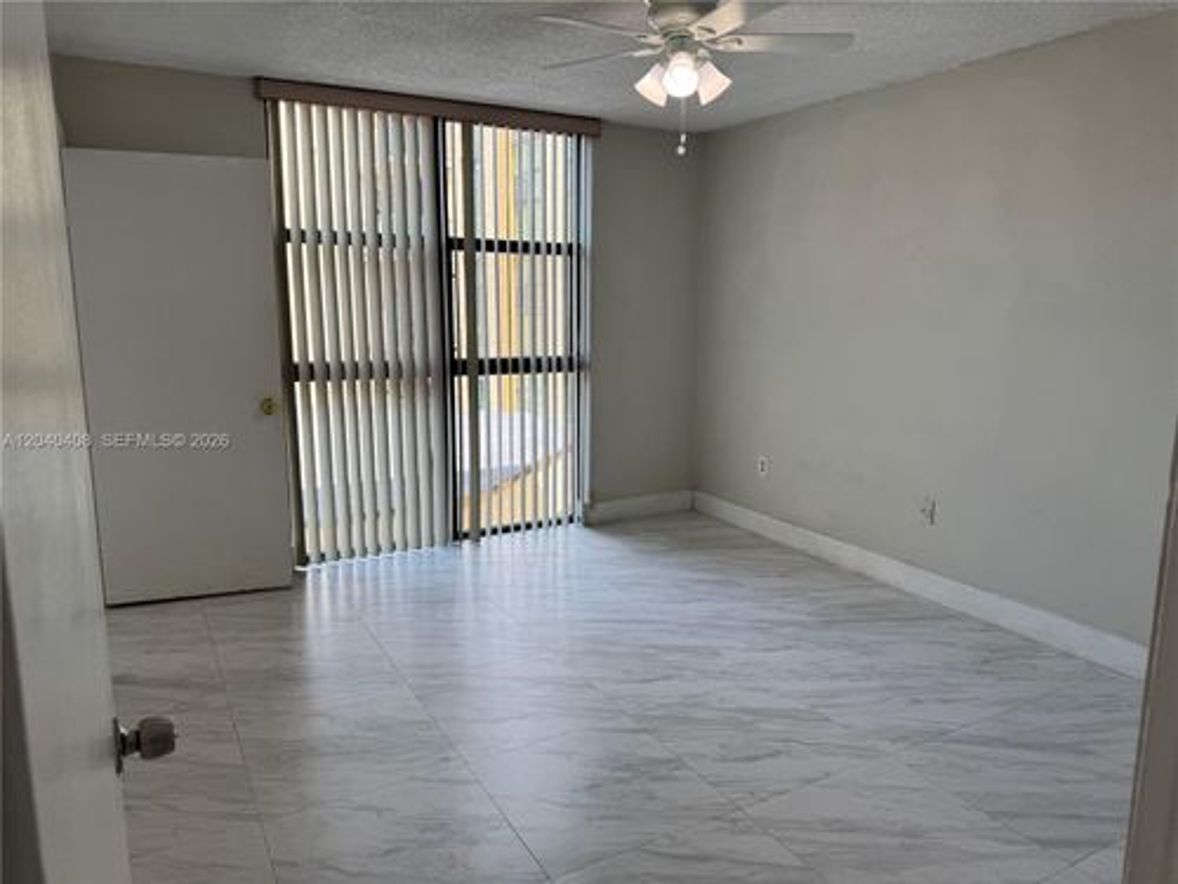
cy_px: 442
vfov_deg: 56.8
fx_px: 817
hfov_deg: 71.6
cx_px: 589
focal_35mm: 24
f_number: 1.78
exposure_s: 1/379
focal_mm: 6.76
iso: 80
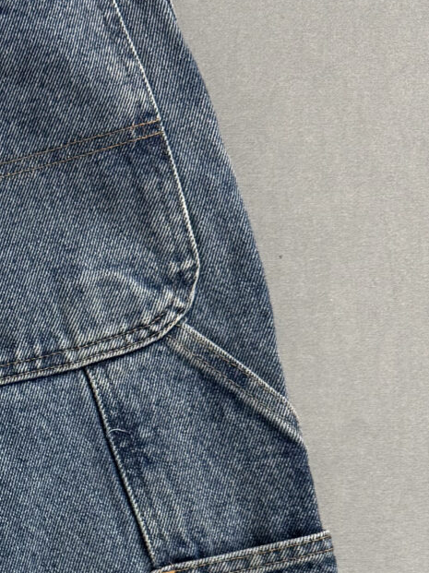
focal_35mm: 99
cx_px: -384
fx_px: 1638
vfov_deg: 18.9
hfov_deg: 13.2
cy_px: 651
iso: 125
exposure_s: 1/60
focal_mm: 6.76
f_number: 1.78
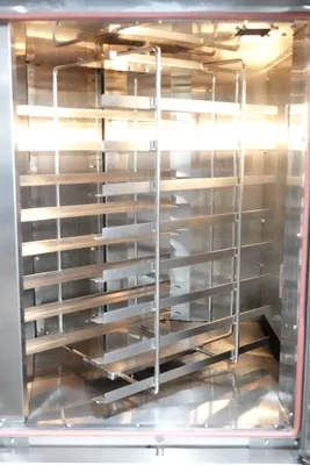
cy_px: 232
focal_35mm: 43
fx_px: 555
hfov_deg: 31.2
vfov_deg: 45.4
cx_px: 155
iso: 5000
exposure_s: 1/50
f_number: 4
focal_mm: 15.9
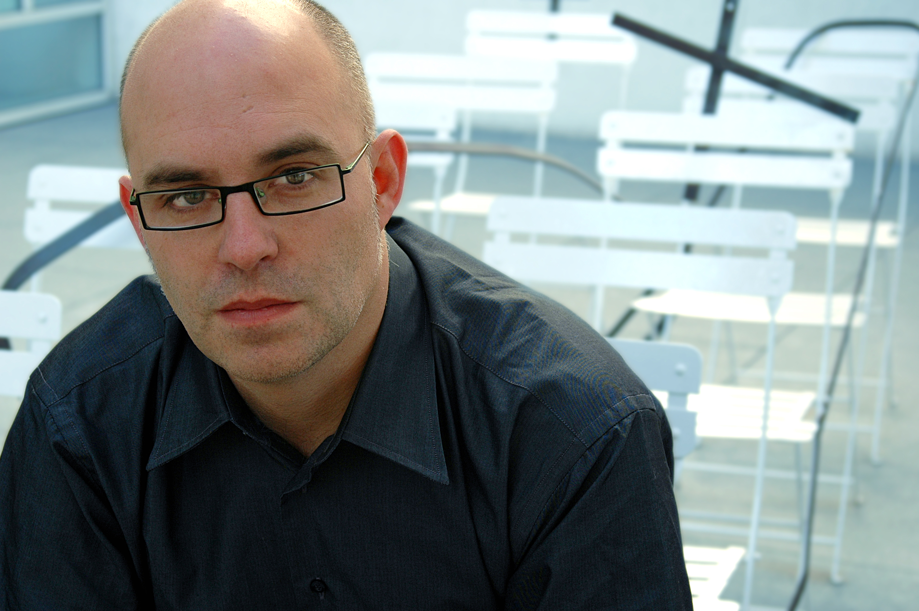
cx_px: 460
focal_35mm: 78
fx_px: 1989
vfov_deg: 17.5
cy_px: 306
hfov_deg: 26.0
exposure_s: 1/125
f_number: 5.6
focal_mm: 52
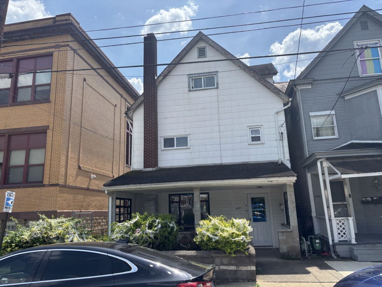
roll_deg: +0.6
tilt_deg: +12.9
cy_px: 144
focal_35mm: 26
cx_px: 191
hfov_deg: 67.3
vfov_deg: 53.1
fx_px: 287
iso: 50
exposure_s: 1/2288
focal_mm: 5.96
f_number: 1.6
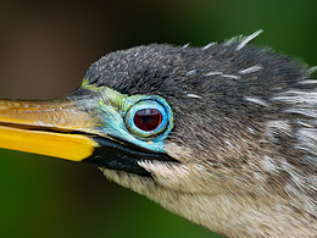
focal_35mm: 2480
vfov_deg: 0.6
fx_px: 22711
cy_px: 121
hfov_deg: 0.8
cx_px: 37
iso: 4000
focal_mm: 445
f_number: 5.6
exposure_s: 1/2500
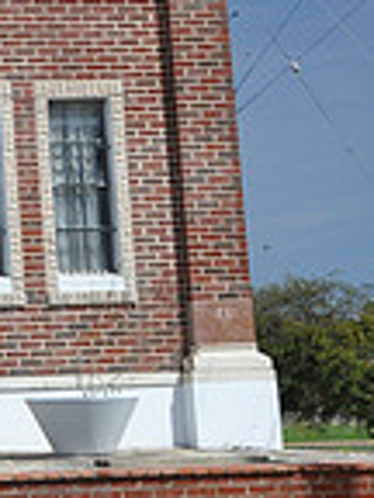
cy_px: 99
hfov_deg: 9.6
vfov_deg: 14.1
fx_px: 2002
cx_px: -488
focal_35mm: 139
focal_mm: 24
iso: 200
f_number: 8
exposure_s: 1/250
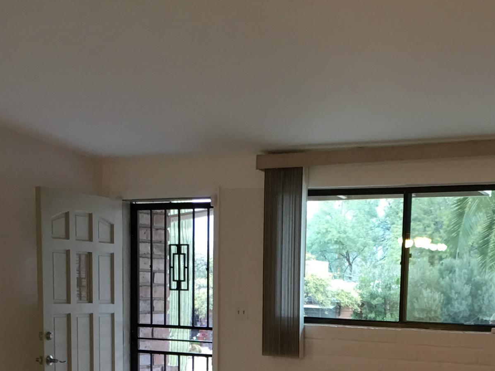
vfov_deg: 18.9
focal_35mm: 73
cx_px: 297
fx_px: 1044
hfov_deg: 26.6
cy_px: 466
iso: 32
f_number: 2.2
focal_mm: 4.15
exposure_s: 1/15
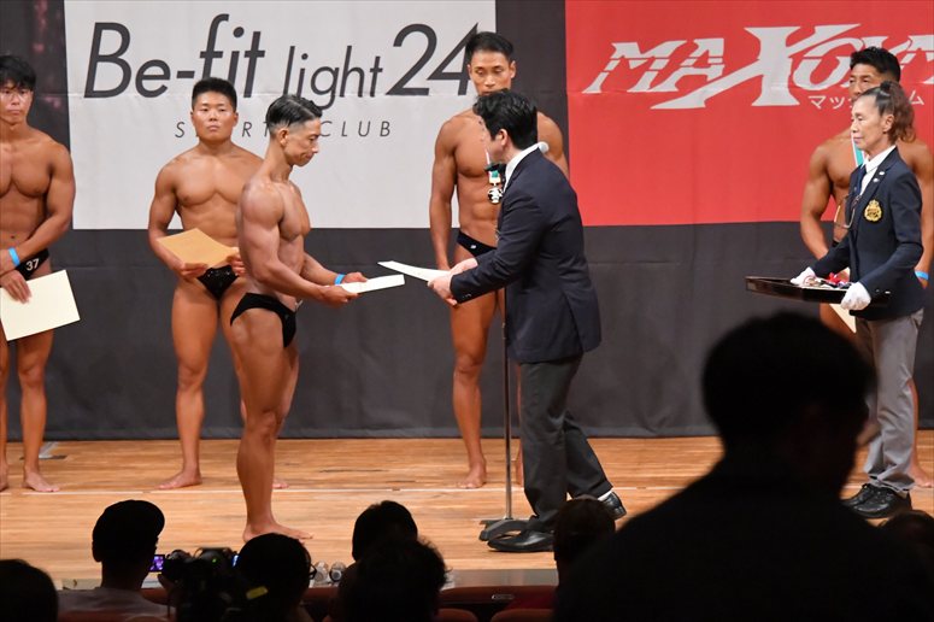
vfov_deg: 6.3
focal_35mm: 217
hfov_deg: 9.5
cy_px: 311
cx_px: 467
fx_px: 5627
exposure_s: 1/400
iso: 9000
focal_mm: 145
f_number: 5.6
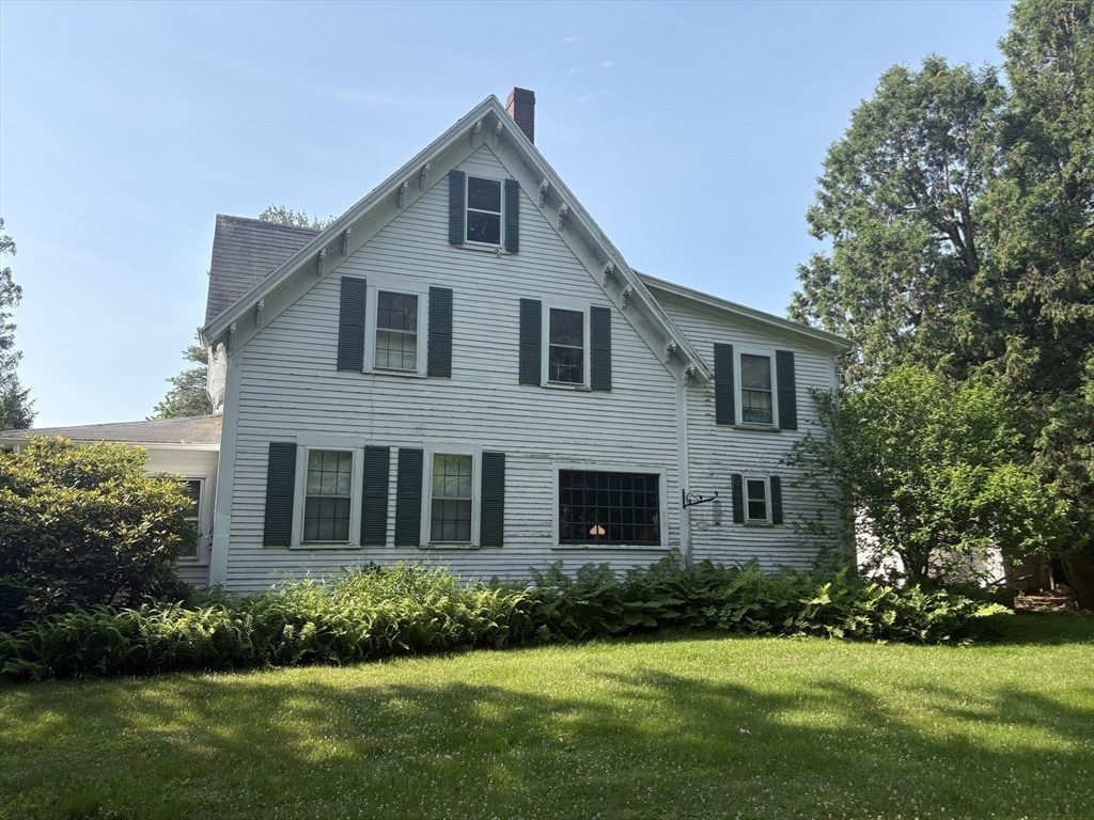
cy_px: 410
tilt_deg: +9.9
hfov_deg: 67.3
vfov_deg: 53.1
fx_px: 822
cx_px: 547
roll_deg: +0.4
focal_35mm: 26
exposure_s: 1/1901
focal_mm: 5.96
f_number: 1.6
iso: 50
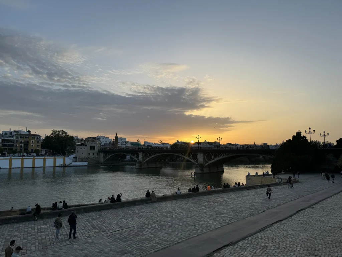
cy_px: 128
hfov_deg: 71.6
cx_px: 171
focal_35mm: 24
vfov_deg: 56.8
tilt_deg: +5.4
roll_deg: +0.3
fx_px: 237
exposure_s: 1/1637
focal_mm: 6.86
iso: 80
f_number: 1.78
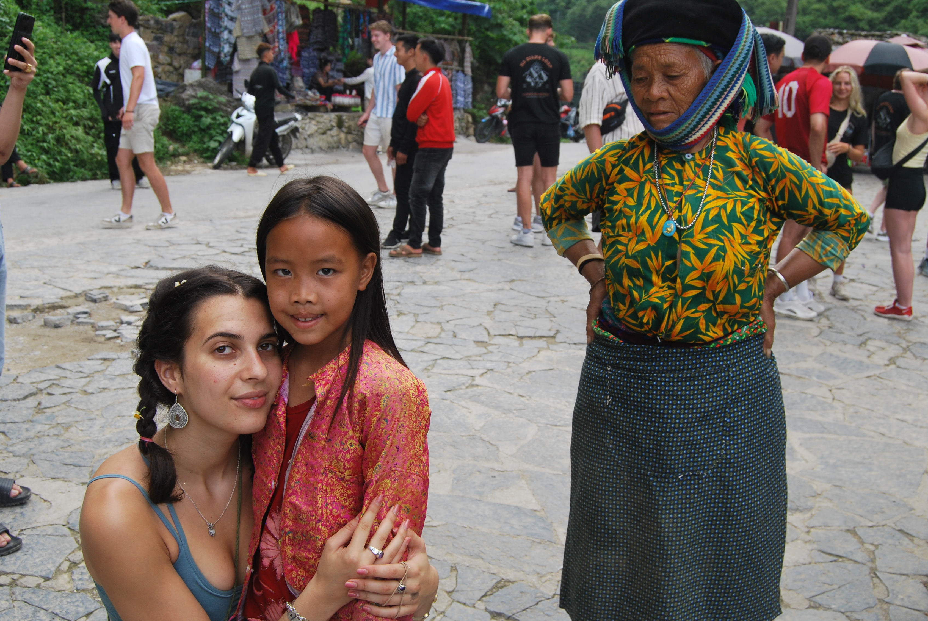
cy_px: 310
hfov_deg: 48.9
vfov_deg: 33.8
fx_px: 1021
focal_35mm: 40
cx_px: 465
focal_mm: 23
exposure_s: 1/125
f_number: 5.6
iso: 140
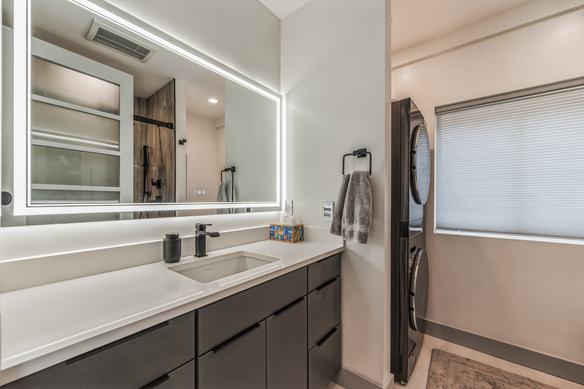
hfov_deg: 104.3
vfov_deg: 81.2
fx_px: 227
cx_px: 292
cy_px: 194
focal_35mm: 14
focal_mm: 14
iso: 800
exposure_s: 1/200
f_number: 5.6
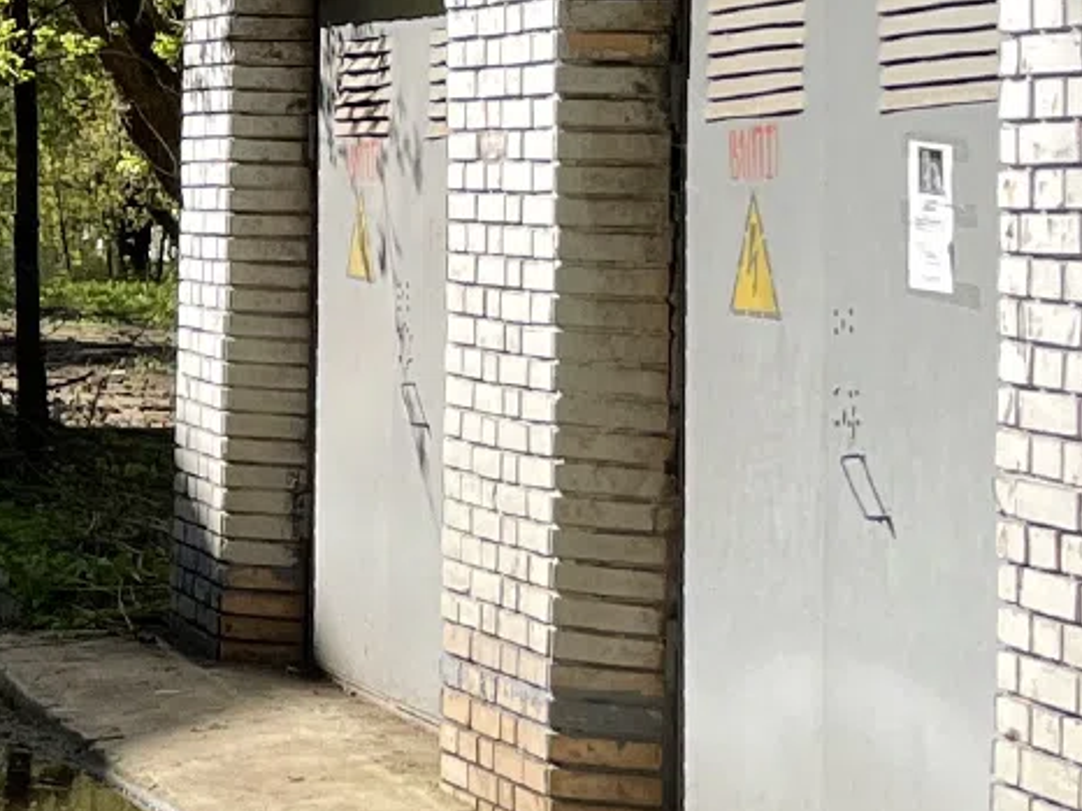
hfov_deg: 12.3
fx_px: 4186
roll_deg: -1.7
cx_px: -1326
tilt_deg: +1.8
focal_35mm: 134
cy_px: 130
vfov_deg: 11.0
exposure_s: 1/1401
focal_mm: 4.2
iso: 32
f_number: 1.6
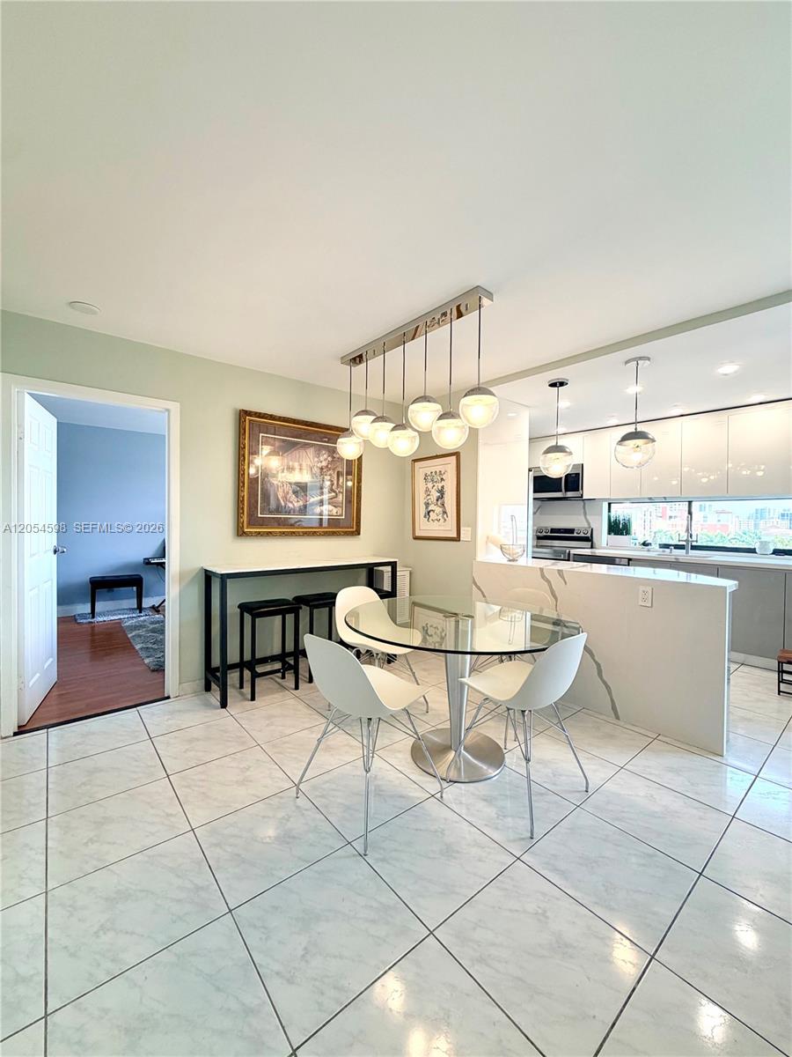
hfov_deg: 85.7
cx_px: 396
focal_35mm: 14
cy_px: 528
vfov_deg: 102.1
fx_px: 427
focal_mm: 2.22
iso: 125
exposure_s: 1/120
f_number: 2.2
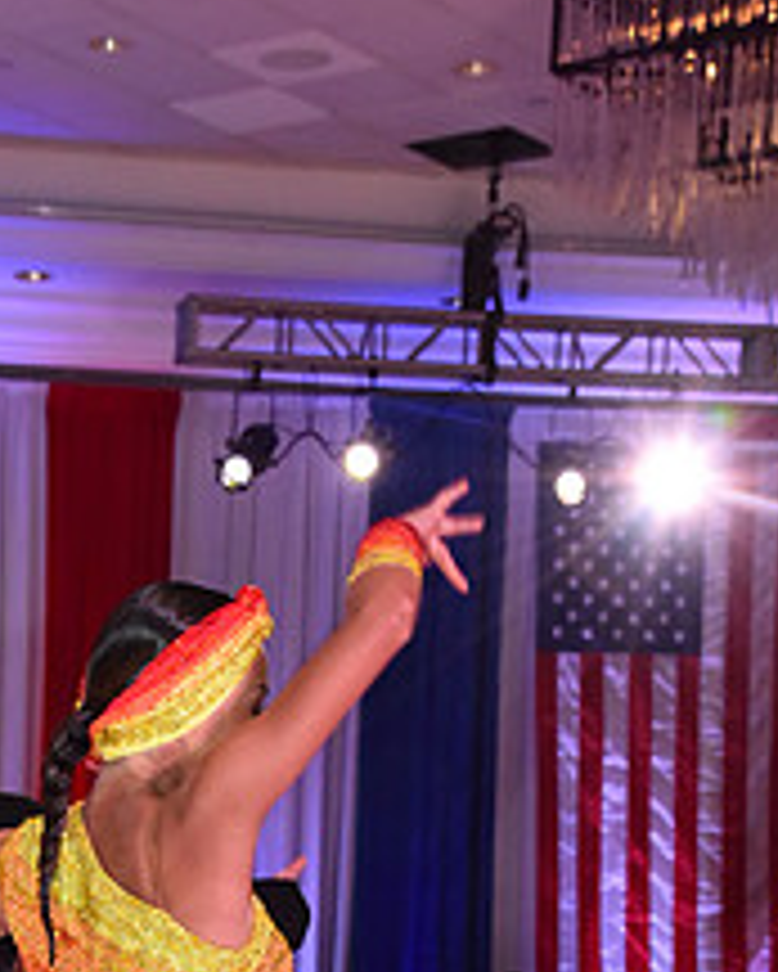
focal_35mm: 126
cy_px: 1269
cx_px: 56
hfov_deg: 12.2
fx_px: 3624
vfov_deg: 14.6
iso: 2500
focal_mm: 50
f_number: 7.1
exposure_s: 1/320
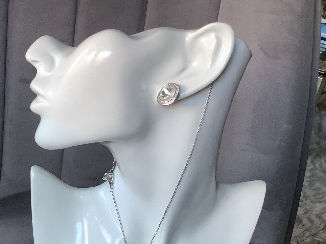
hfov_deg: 36.9
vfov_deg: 28.6
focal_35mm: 50
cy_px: 189
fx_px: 471
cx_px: 67
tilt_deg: -34.4
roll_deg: -3.8
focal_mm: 3.3
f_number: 2.4
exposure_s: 1/50
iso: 125
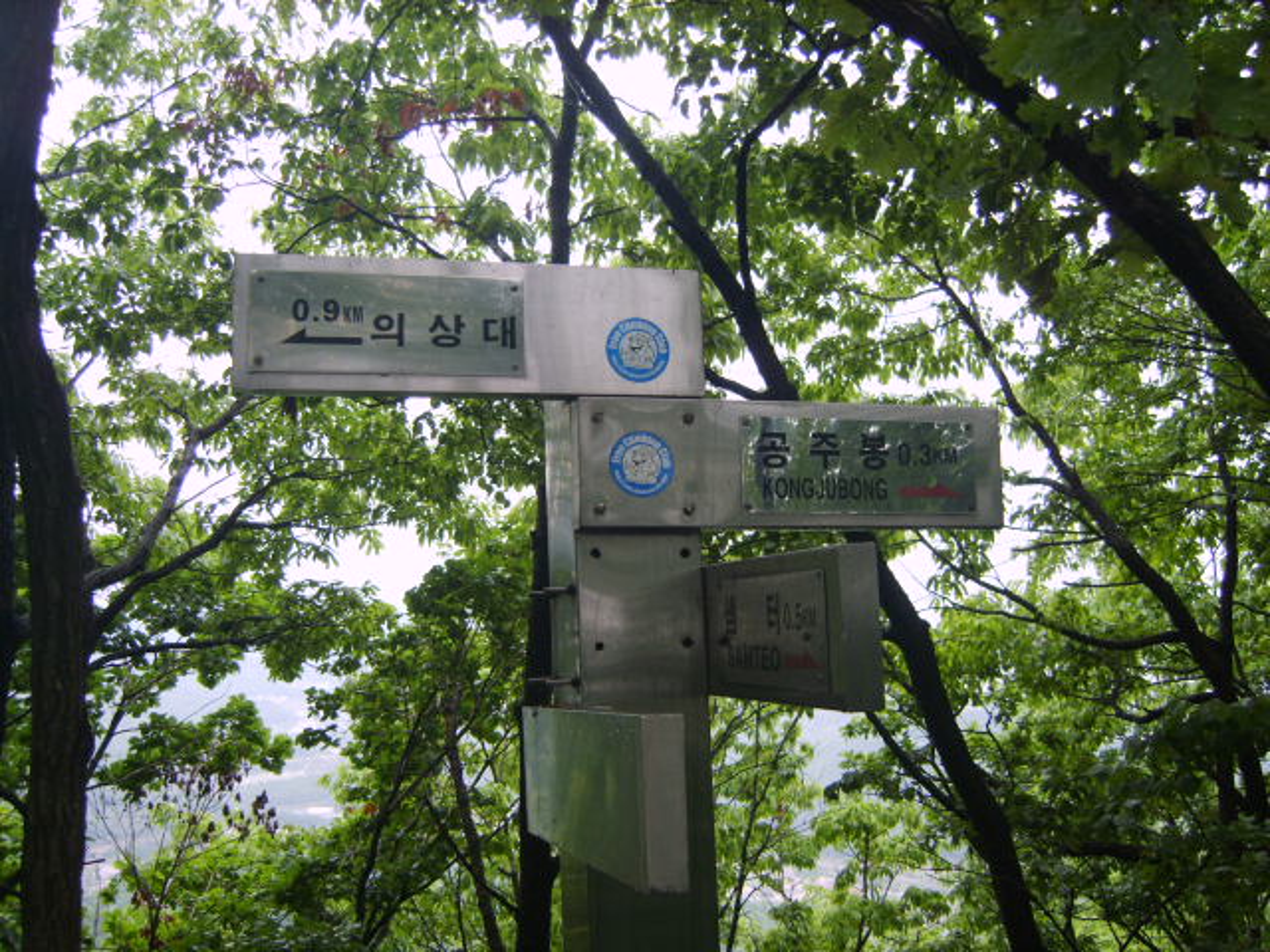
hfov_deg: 52.6
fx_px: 1284
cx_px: 635
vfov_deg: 40.7
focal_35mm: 35
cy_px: 476
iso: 50
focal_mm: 7.4
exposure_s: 1/60
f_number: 2.8
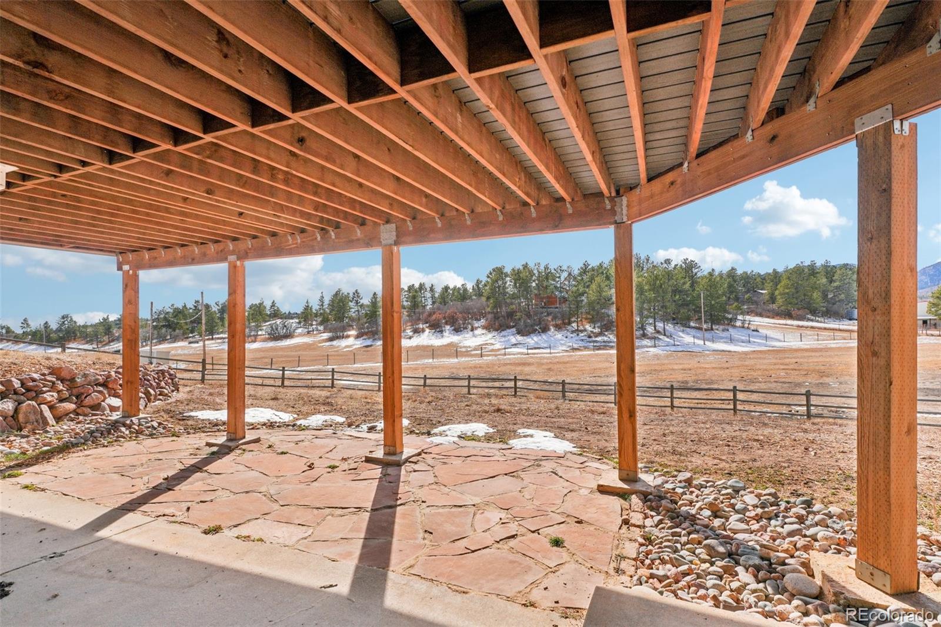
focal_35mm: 16
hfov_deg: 95.0
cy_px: 314
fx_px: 431
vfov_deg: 72.0
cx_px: 470
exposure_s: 1/500
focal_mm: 11
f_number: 8
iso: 100
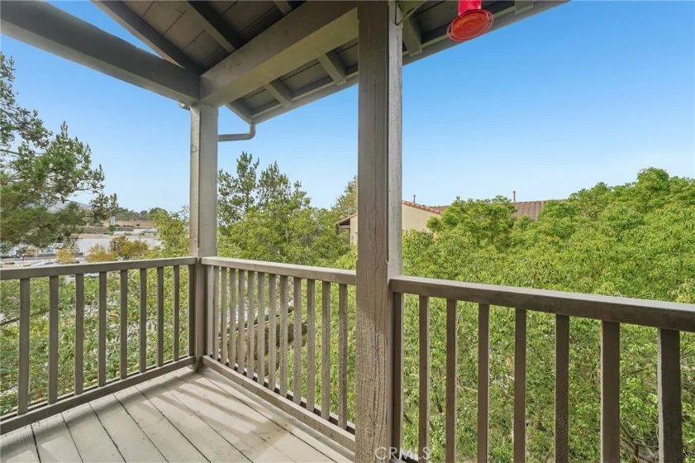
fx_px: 251
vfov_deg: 85.4
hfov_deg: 108.3
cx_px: 348
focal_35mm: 13
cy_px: 232
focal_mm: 13
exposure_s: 1/100
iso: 100
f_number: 9
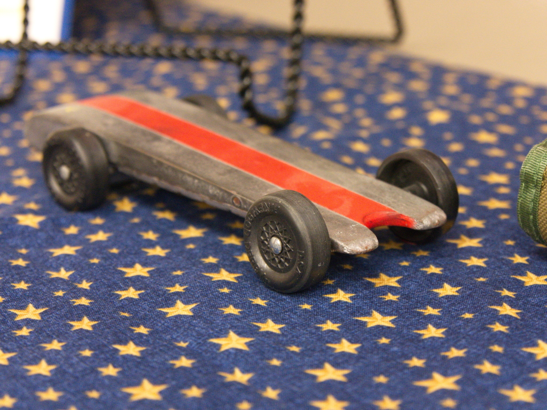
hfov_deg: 21.3
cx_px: 274
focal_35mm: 92
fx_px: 1454
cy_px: 205
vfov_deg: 16.1
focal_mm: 46
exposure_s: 1/40
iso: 3200
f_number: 4.9
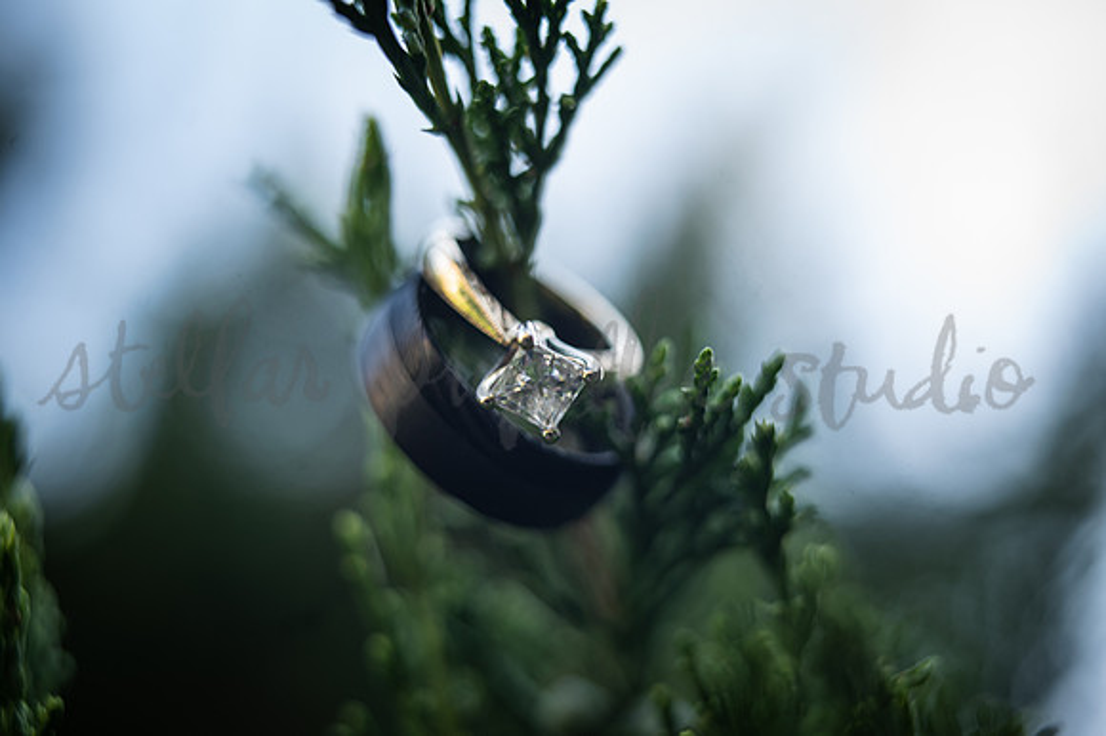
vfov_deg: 27.0
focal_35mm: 50
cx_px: 553
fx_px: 1535
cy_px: 368
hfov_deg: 39.6
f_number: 3.2
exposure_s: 1/100
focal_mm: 50
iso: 100
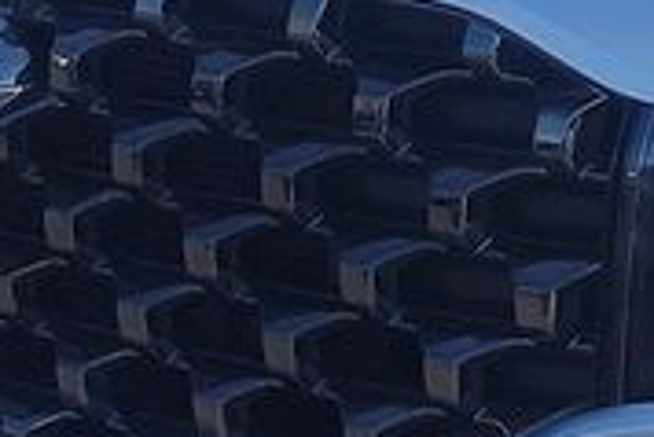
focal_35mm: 161
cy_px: 121
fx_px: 2927
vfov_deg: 8.5
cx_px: 1470
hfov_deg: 11.1
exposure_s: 1/1190
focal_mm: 7.01
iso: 50
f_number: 1.69
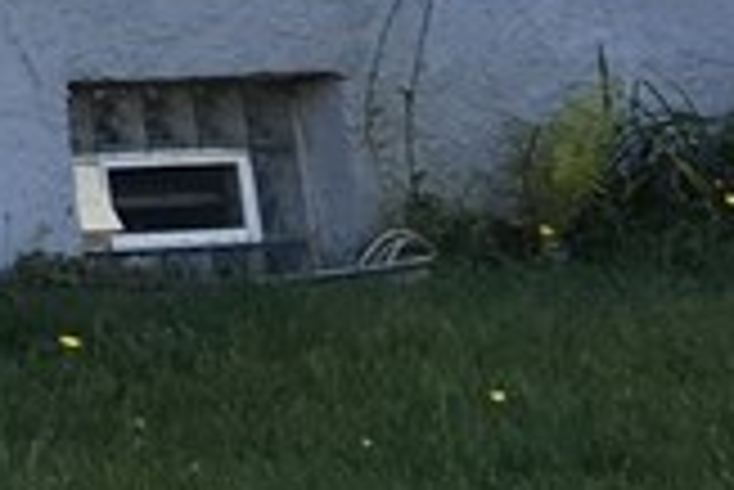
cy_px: -926
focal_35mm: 189
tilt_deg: +13.7
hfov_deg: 9.1
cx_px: -1351
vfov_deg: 6.7
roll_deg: +1.6
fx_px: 3857
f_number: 2.2
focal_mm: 4.15
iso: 25
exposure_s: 1/287
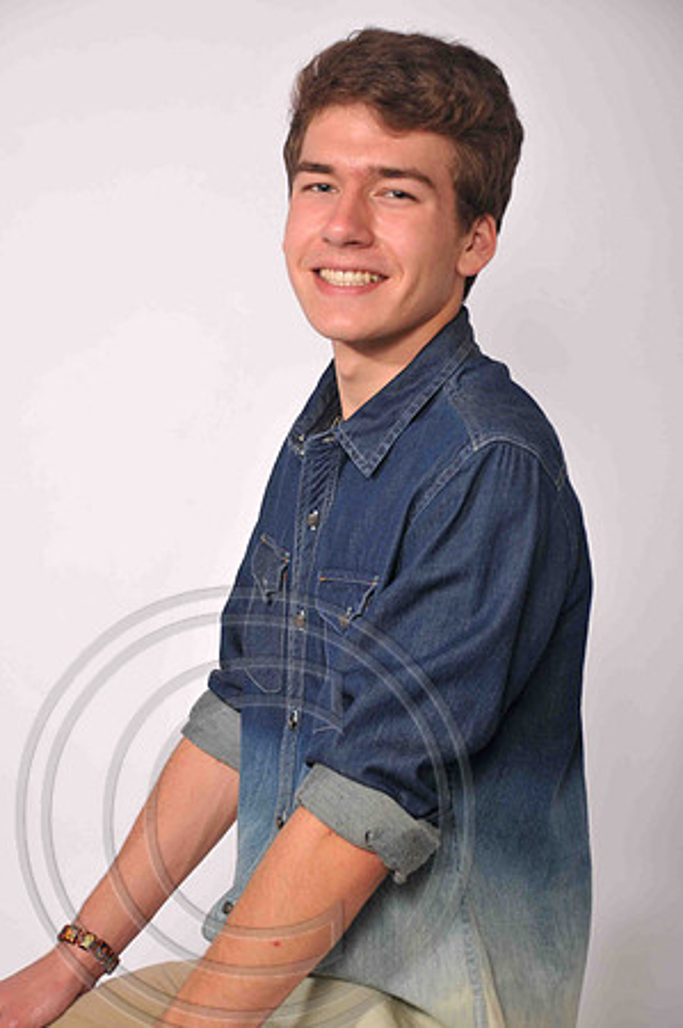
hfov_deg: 15.7
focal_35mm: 87
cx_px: 342
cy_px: 514
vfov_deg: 23.4
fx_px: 2481
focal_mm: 58
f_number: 5
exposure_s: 1/160
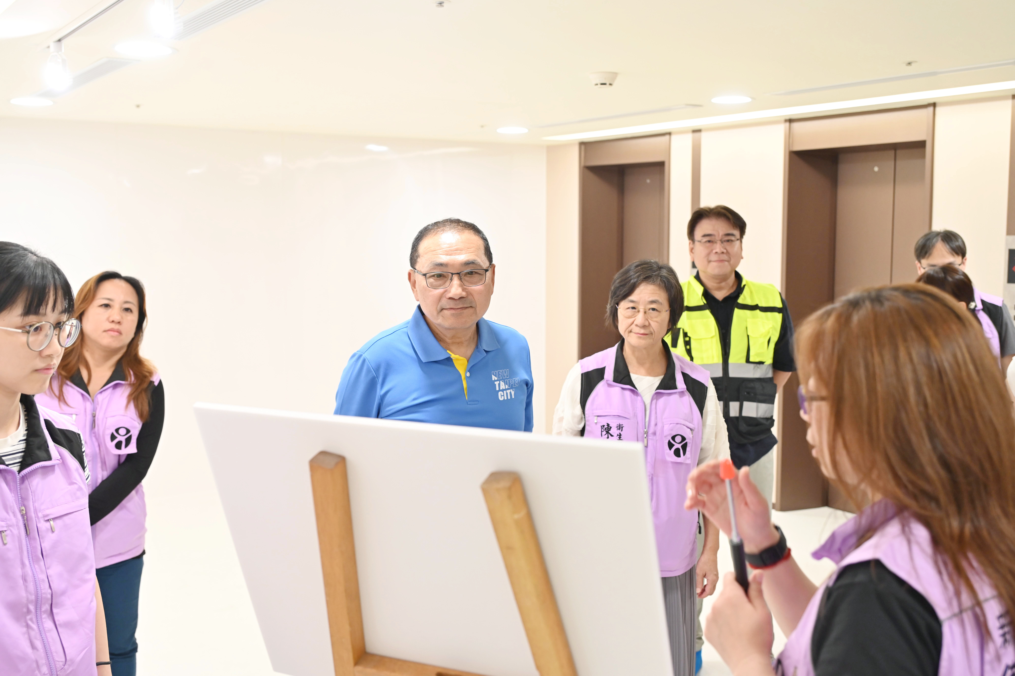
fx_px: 1099
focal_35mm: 39
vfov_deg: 34.2
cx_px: 508
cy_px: 338
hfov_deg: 49.6
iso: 1000
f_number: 4
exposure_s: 1/125
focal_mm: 39
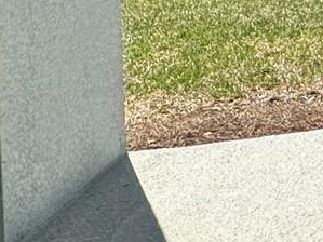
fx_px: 700
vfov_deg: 16.9
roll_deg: +0.1
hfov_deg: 15.8
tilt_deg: -3.2
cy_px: -163
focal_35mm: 75
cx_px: 739
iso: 40
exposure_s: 1/1178
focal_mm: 2.22
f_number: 2.2
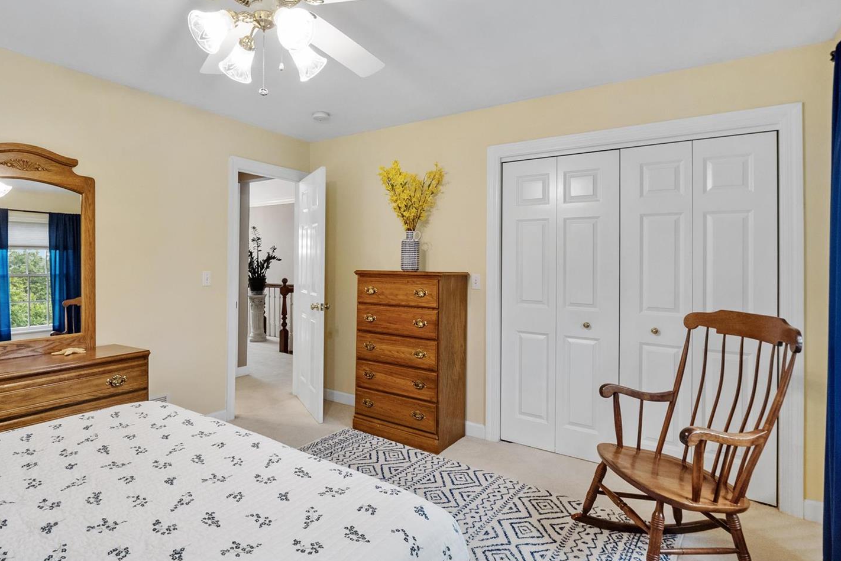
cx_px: 376
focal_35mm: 18
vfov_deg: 67.3
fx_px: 420
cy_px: 259
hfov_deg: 89.7
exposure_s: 1/6
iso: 400
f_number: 8
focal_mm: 8
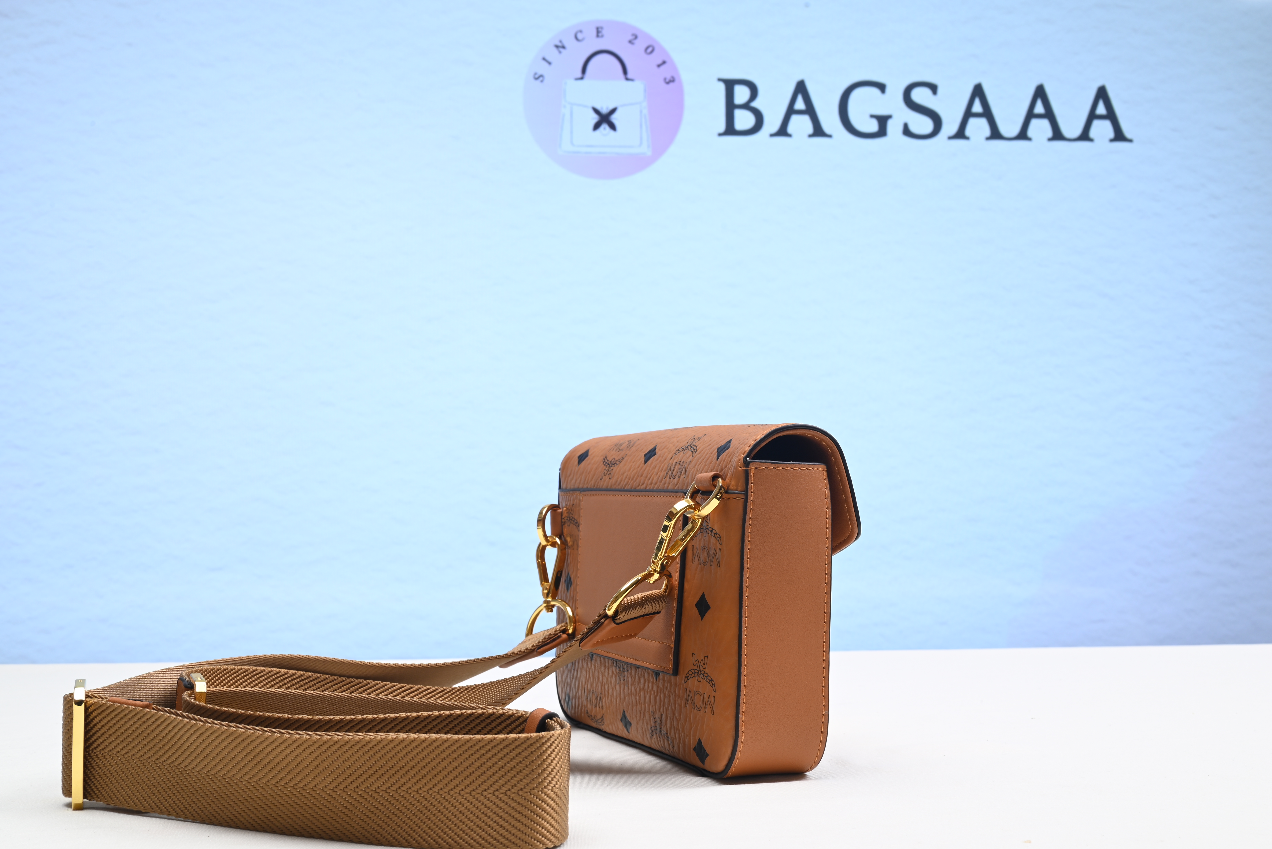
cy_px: 424
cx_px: 636
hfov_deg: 47.4
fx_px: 1449
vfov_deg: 32.7
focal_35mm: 41
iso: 100
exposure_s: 1/2
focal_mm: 41
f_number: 16
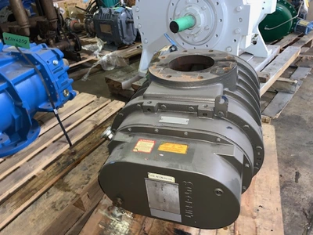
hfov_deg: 67.3
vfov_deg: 53.1
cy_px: 118
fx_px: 235
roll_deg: +6.8
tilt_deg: -30.3
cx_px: 156
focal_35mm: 26
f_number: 1.8
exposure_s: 1/9
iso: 100
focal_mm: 4.25
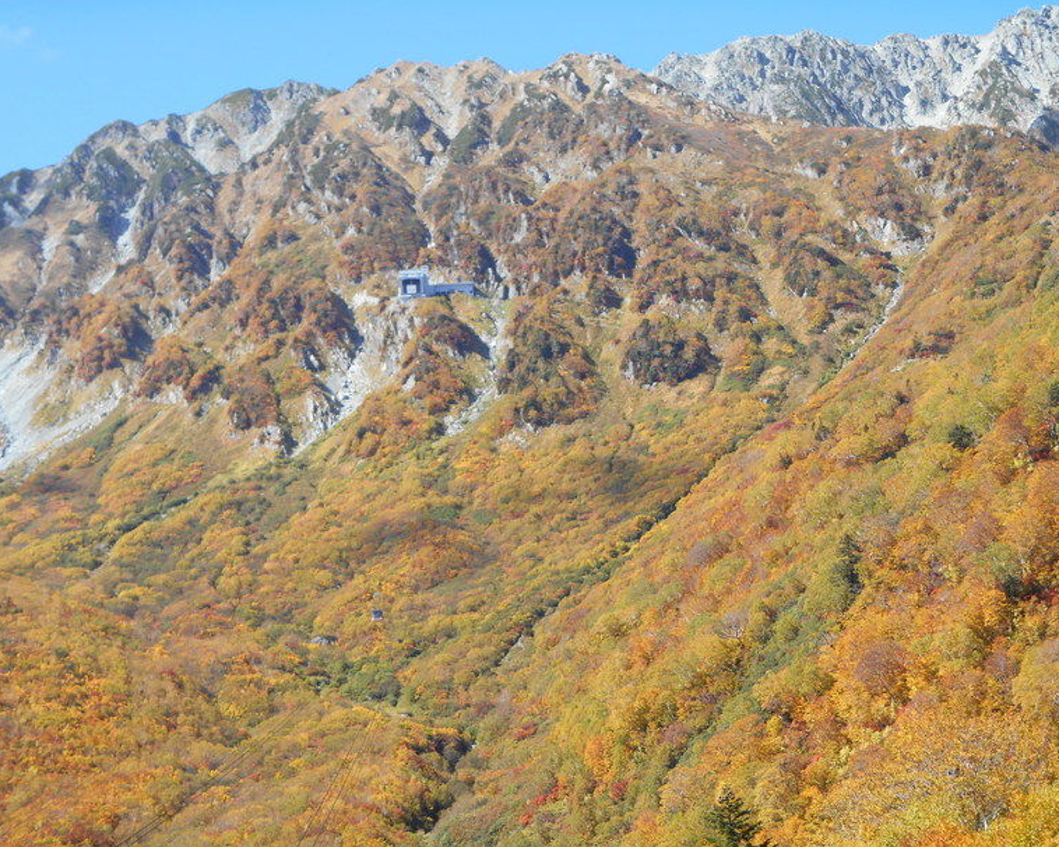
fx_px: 2005
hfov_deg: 29.6
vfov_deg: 23.8
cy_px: 423
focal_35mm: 64
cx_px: 543
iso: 80
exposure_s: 1/250
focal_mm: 10.9
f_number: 4.4
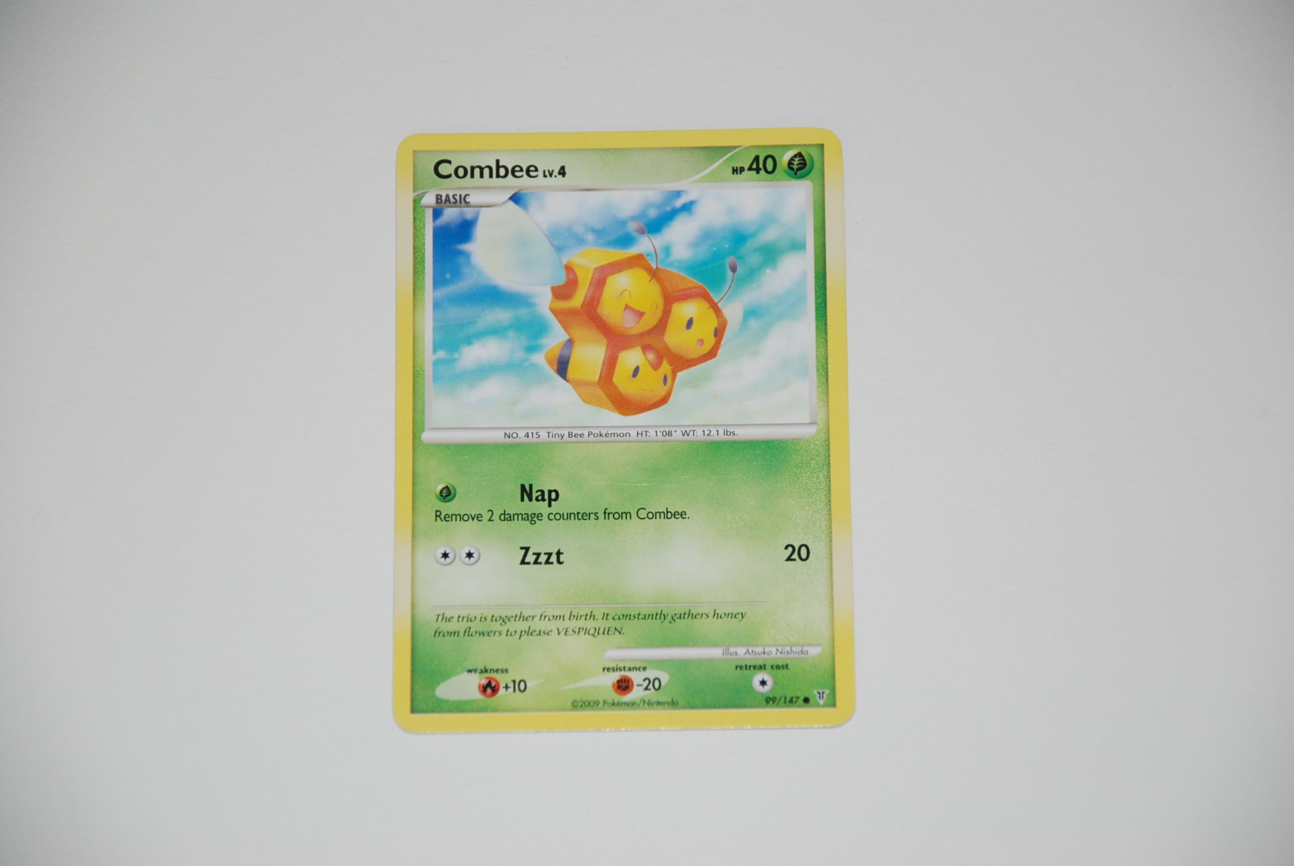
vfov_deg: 8.7
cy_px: 433
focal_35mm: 158
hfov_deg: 13.0
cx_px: 647
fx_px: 5668
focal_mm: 105
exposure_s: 1/60
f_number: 5.6
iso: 200
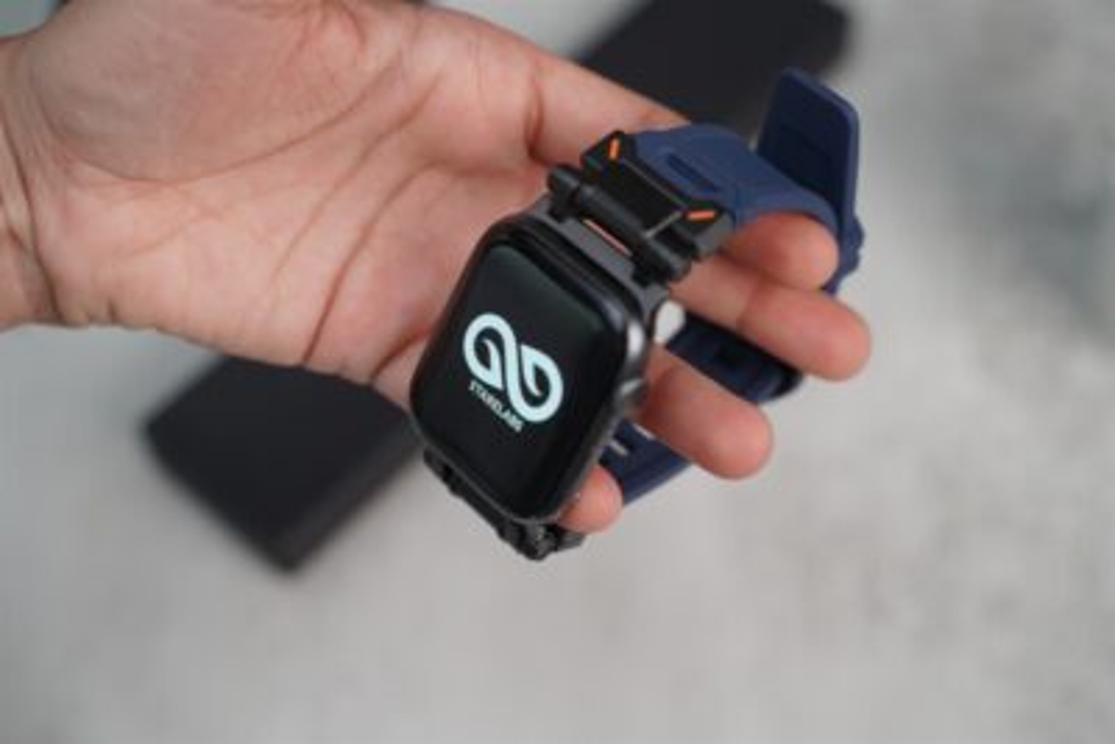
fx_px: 1735
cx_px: 558
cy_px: 372
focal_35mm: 56
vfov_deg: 24.2
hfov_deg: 35.6
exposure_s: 1/160
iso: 1600
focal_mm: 56
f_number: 4
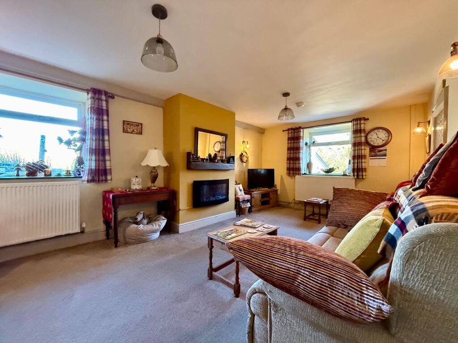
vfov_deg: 85.7
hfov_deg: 102.1
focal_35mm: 14
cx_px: 229
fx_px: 185
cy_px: 172
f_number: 2.2
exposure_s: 1/60
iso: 800
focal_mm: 2.22
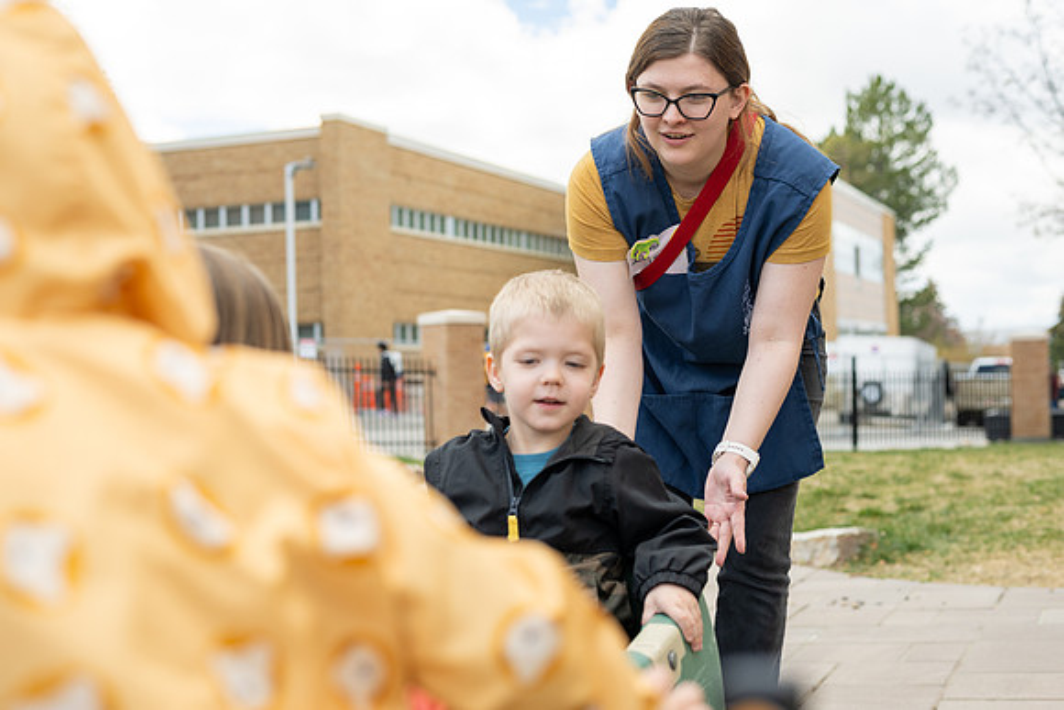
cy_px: 355
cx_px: 532
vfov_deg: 27.0
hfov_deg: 39.6
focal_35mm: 50
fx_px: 1478
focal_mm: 50
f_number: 4
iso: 100
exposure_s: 1/400
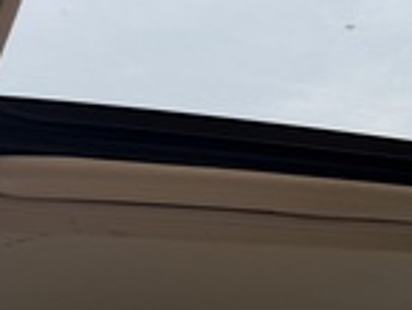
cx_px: 286
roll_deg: +5.8
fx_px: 894
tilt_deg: +10.5
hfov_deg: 25.8
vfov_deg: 18.8
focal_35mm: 75
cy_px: 354
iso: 80
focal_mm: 6.76
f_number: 1.78
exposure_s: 1/412
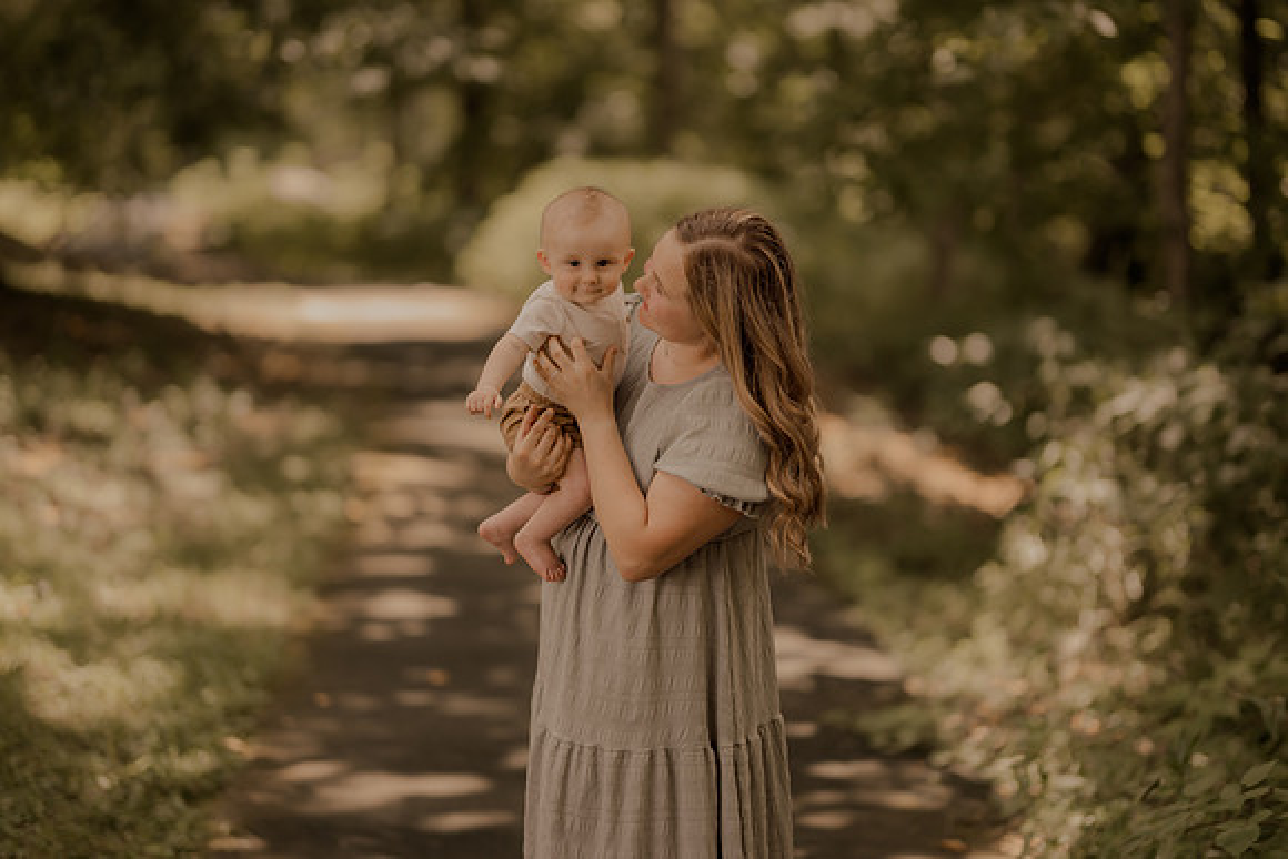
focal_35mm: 85
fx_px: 3042
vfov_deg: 16.1
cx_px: 644
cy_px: 430
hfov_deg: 23.9
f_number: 1.4
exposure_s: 1/1000
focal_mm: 85
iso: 160
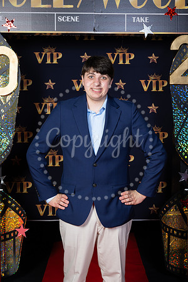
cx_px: 94
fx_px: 486
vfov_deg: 32.4
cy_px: 141
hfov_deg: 21.9
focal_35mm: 62
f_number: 8
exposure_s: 1/100
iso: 320
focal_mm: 62
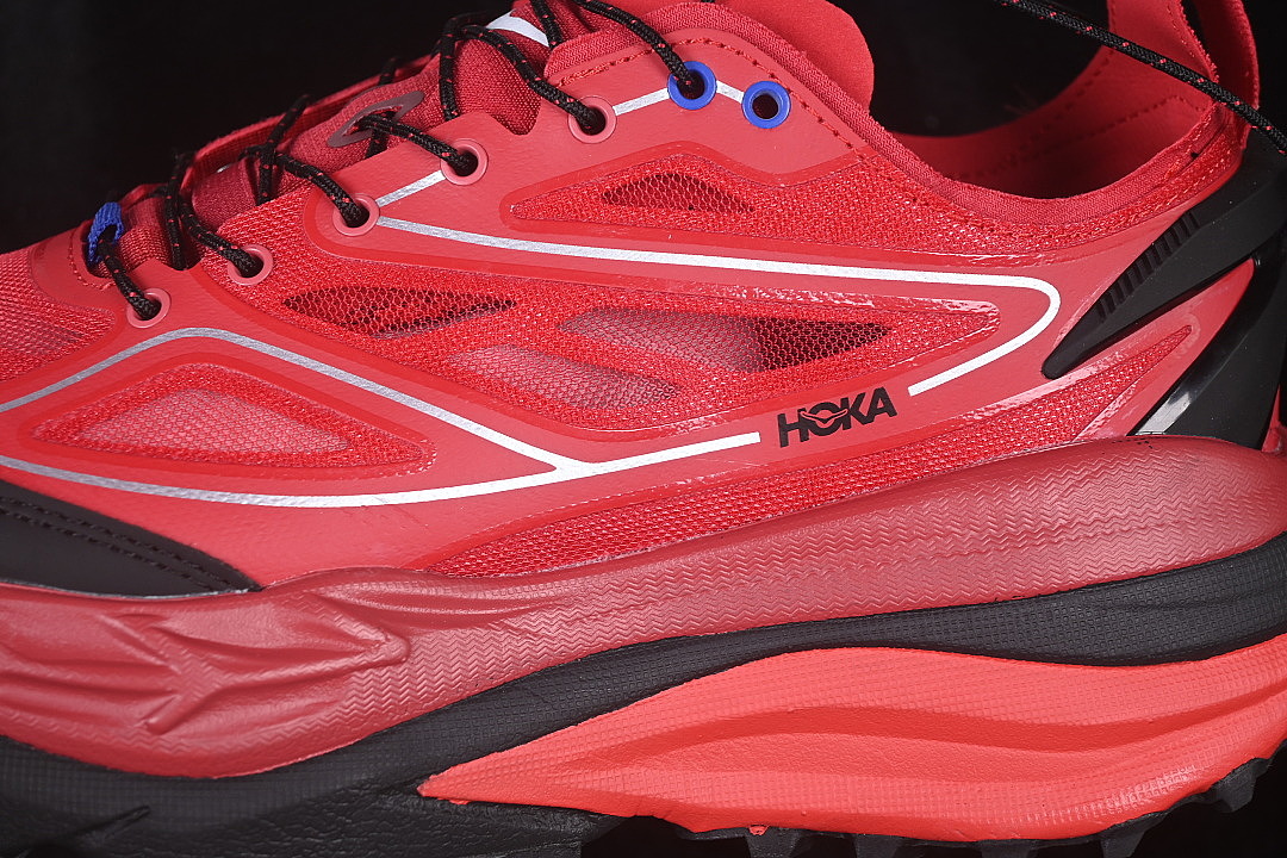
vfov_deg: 18.2
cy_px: 429
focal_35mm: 75
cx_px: 644
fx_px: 2681
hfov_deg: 27.0
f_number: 6.3
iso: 160
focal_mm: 50
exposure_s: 1/60
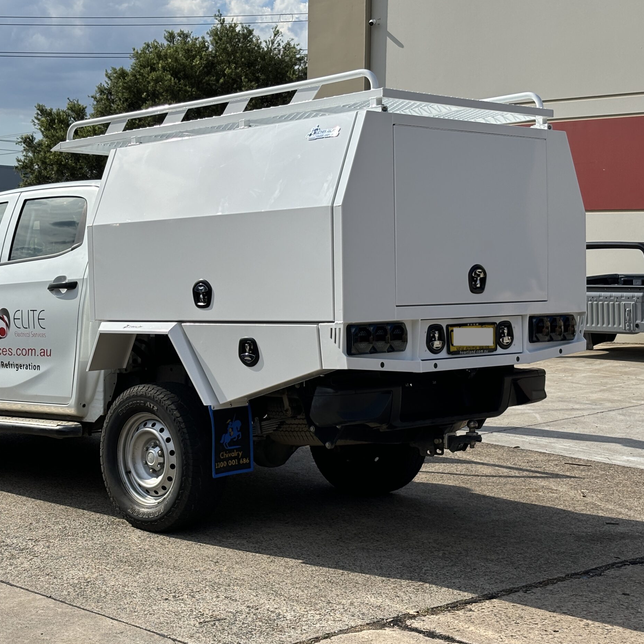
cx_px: 217
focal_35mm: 63
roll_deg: +0.1
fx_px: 1326
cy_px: 318
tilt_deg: -3.0
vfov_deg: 27.3
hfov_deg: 27.1
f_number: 1.6
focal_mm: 5.96
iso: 40
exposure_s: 1/3413
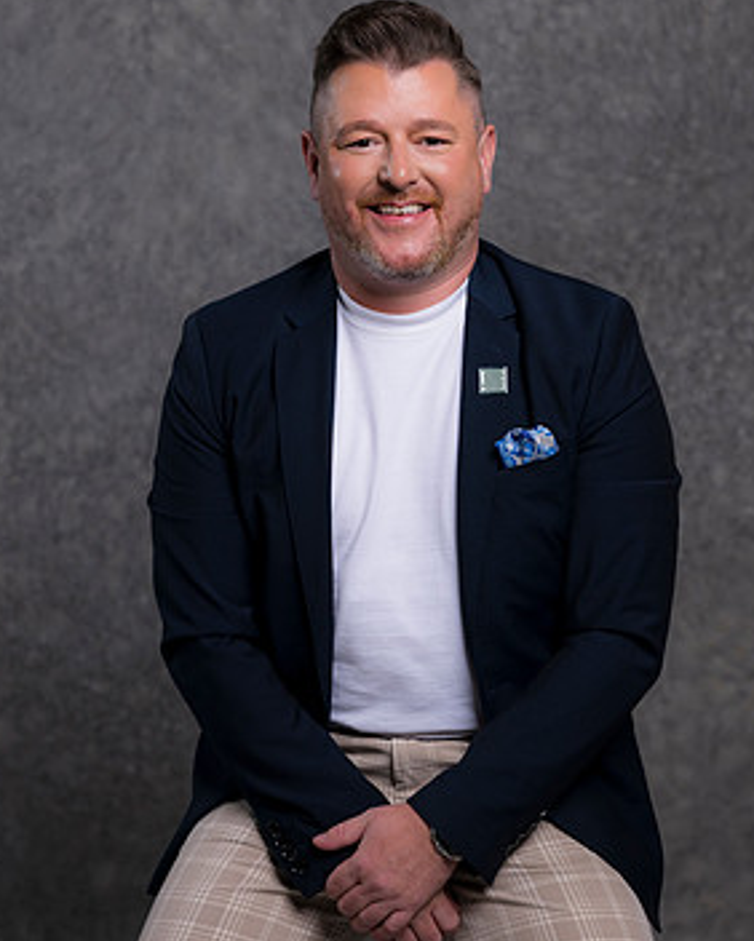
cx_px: 361
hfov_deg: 15.1
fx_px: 2843
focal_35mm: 102
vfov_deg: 18.8
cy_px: 479
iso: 100
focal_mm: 85
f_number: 5
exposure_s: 1/200
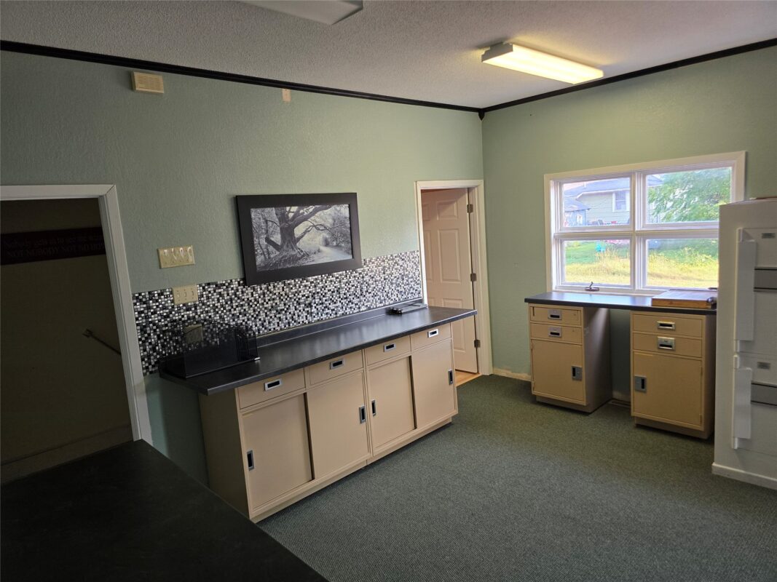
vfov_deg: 58.9
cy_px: 291
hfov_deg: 73.9
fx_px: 516
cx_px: 388
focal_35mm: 23
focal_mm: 6.3
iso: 200
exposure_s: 1/180
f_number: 1.7
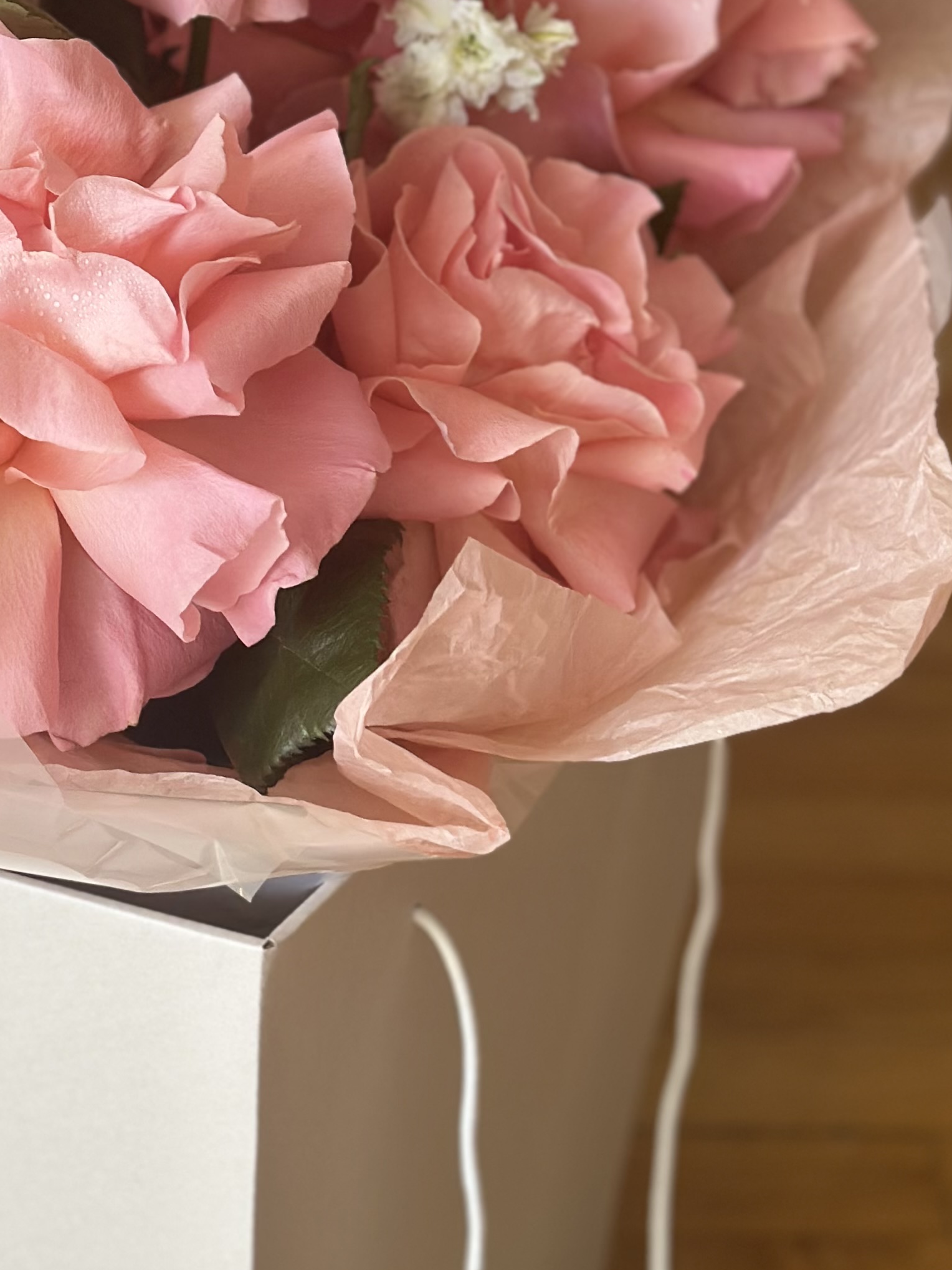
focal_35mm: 95
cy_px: 331
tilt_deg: -23.9
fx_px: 3483
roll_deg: +1.0
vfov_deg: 20.5
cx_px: 154
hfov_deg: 15.4
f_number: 1.78
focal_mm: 6.86
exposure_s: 1/63
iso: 125
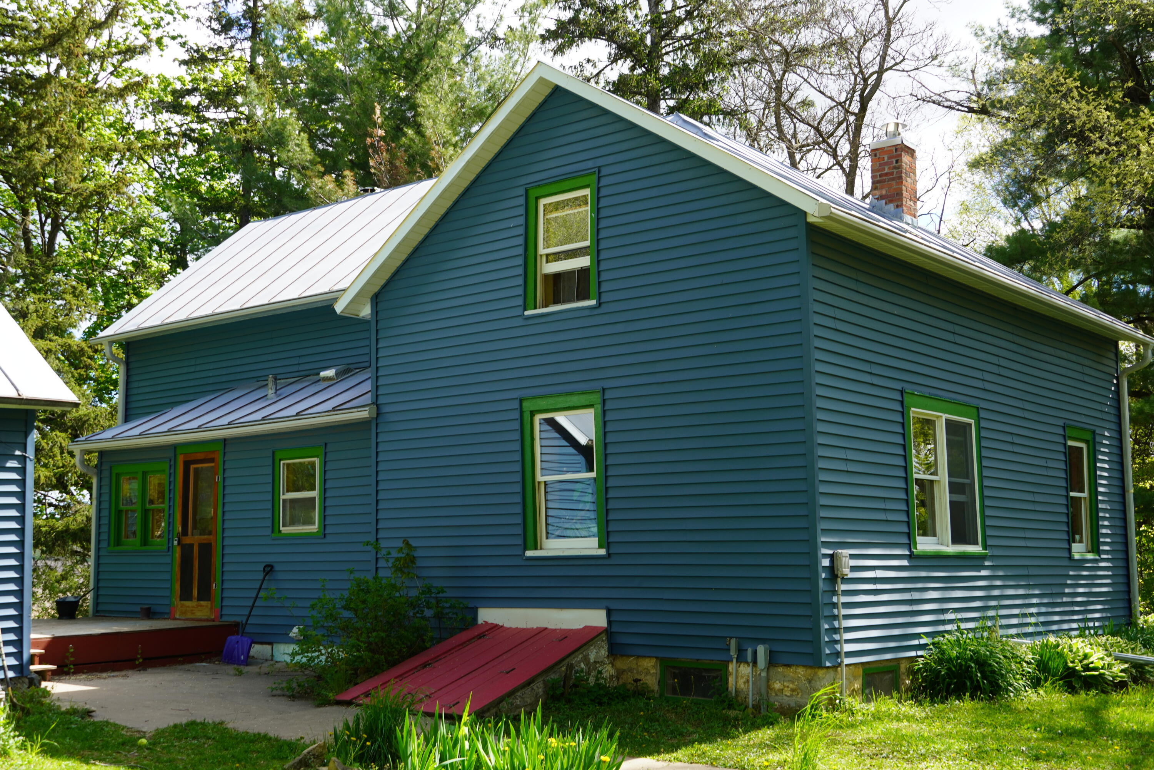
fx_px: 1394
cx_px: 577
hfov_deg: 45.0
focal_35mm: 44
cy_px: 385
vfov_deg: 30.8
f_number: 7.1
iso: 100
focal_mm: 29
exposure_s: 1/100
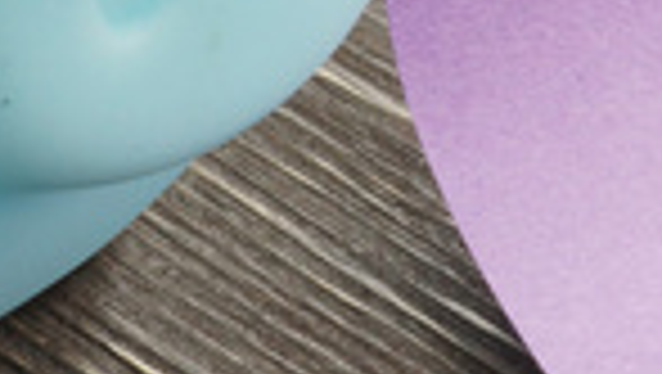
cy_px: -304
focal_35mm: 321
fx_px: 5640
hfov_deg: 6.7
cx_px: 504
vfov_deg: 3.8
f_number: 20
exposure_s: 1/5
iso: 200
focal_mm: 30
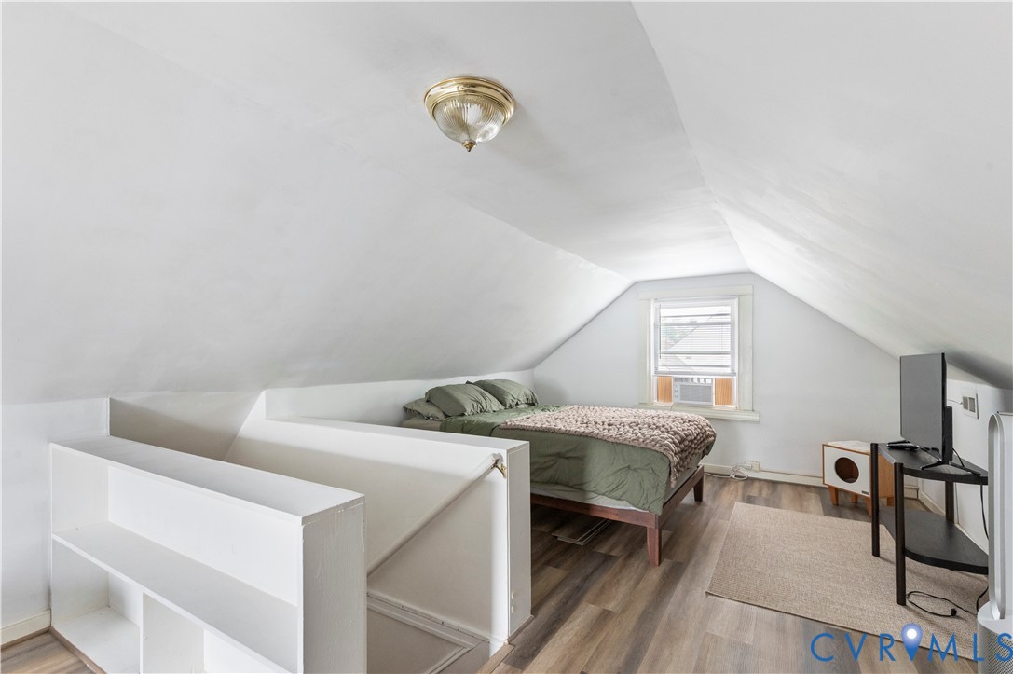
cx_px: 506
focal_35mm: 16
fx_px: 450
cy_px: 337
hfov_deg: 96.8
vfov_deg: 73.7
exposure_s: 1/3
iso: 3200
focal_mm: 16
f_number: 9
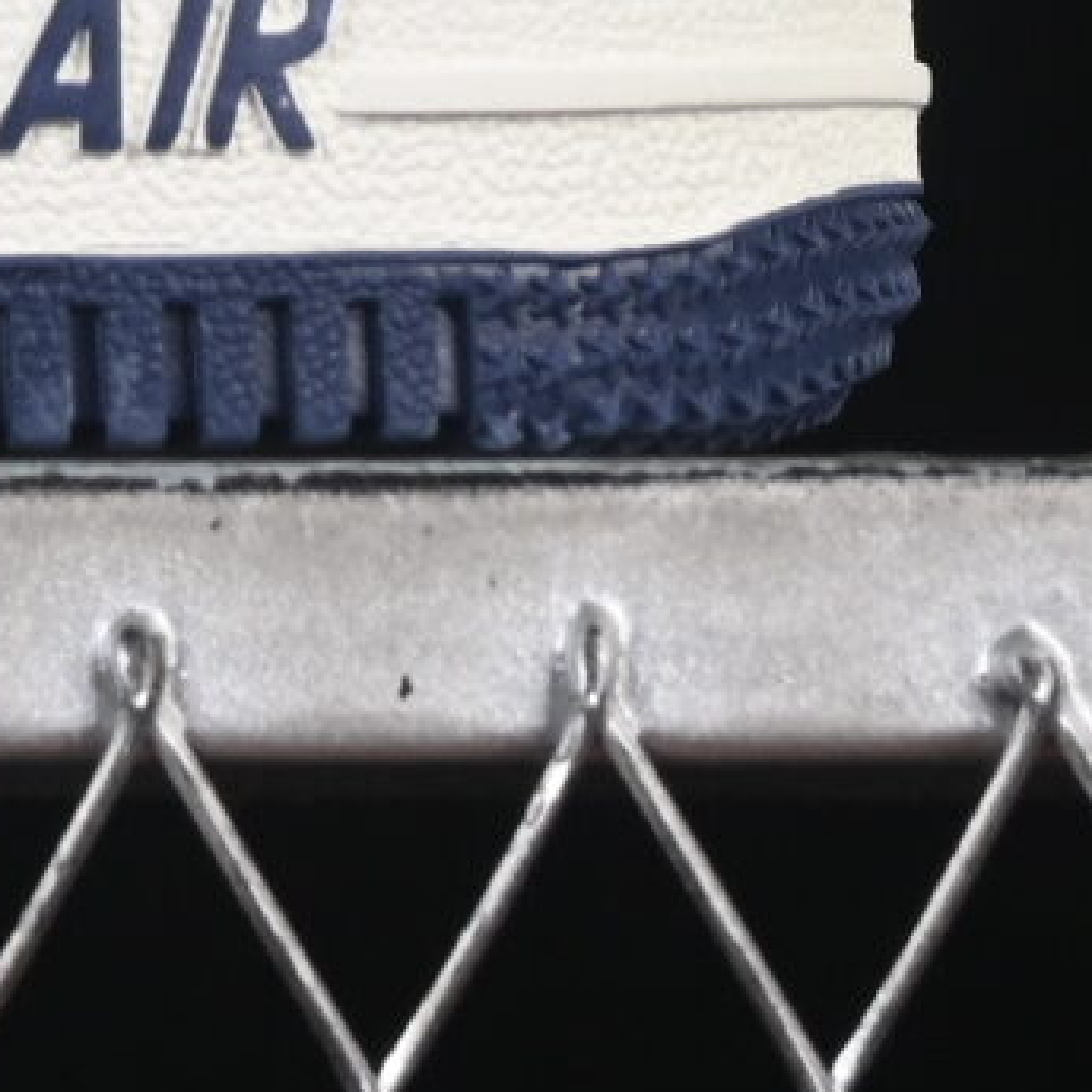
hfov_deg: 3.6
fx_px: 16953
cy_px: -1230
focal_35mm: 475
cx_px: -1768
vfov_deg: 3.6
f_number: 7.1
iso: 160
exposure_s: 1/80
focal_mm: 50
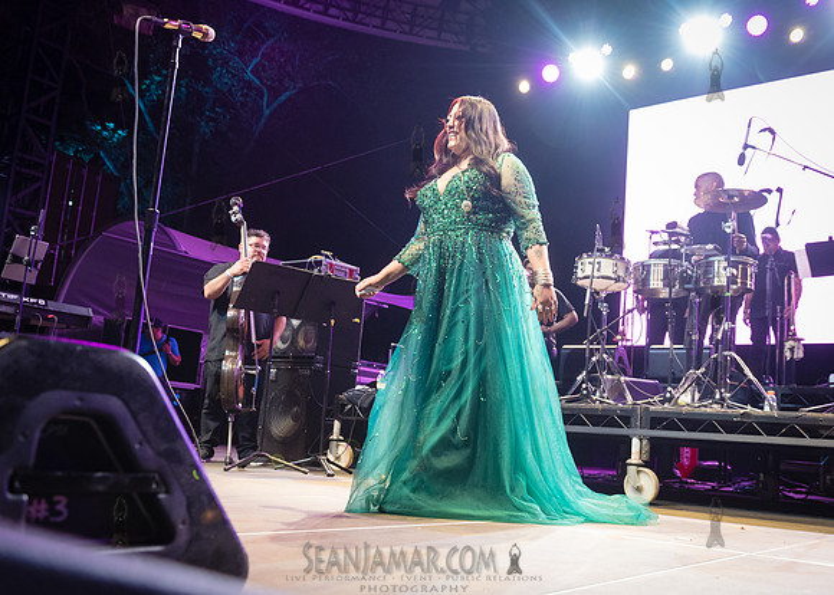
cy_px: 311
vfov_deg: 39.5
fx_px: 829
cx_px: 466
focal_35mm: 35
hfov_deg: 53.3
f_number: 4
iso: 2500
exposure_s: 1/400
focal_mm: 32
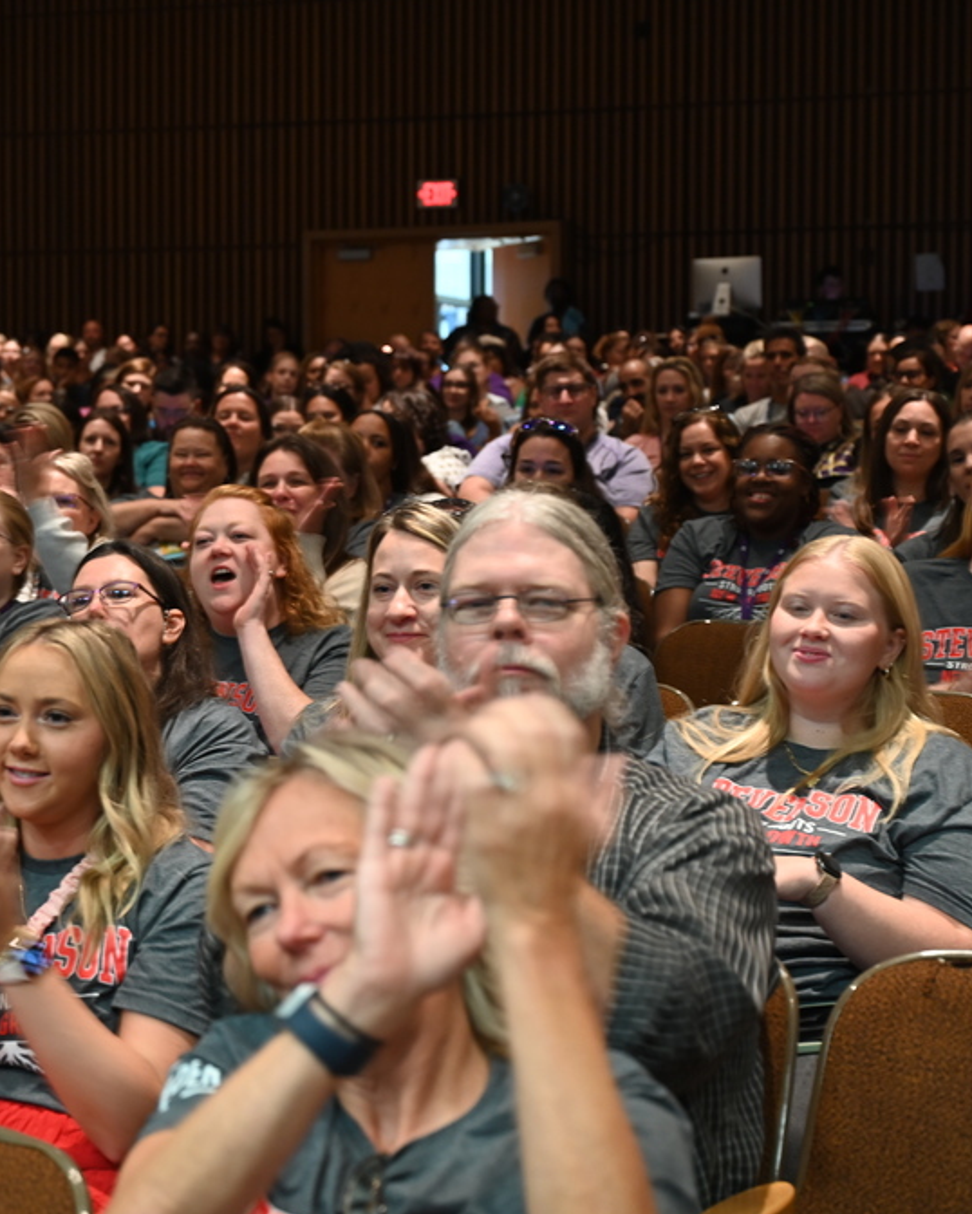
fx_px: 2516
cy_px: 606
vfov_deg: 27.1
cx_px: 257
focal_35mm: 70
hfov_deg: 21.7
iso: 800
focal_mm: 49
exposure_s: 1/15
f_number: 4
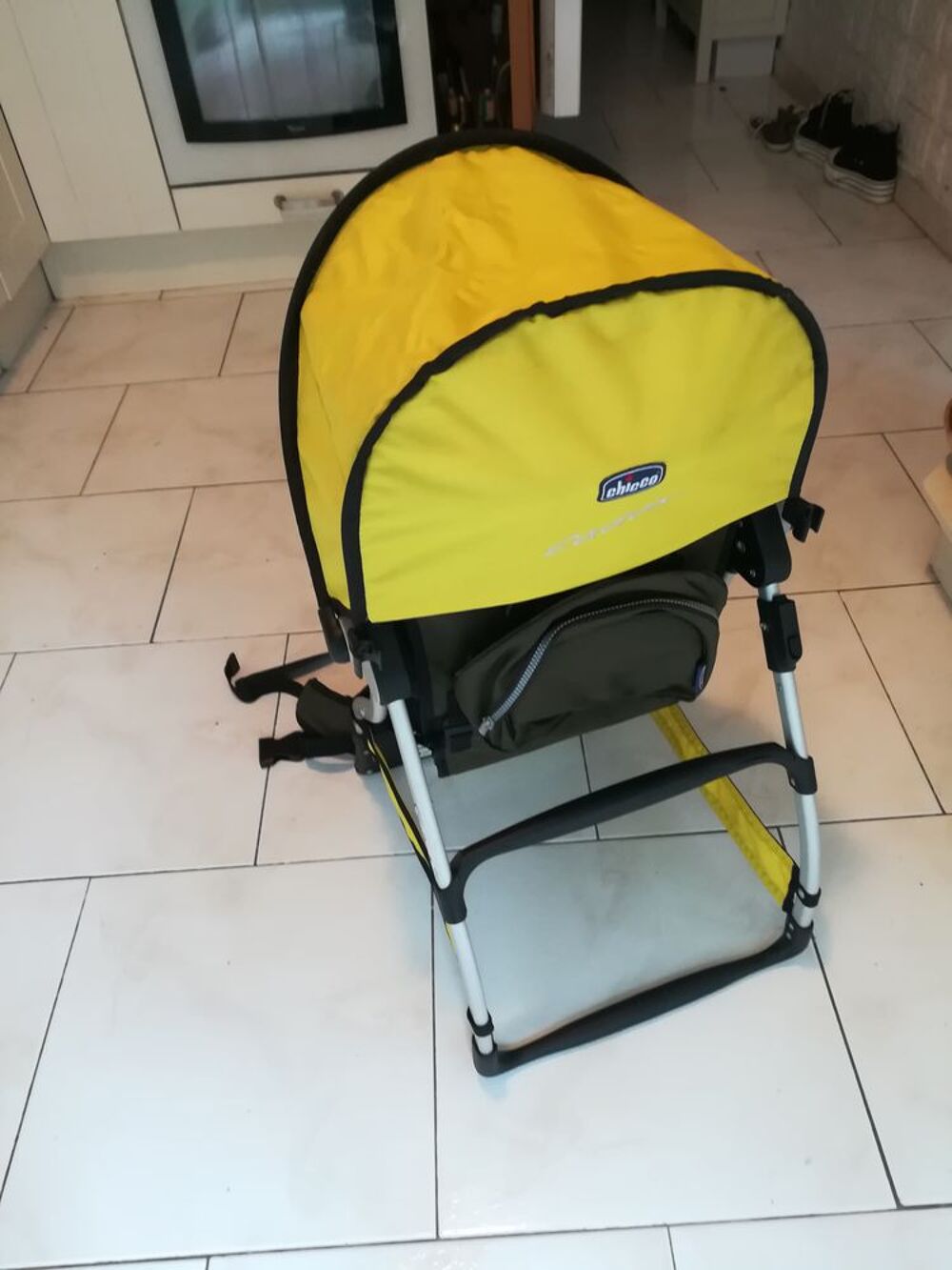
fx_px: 953
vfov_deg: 67.3
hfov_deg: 53.1
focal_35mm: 26
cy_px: 635
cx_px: 476
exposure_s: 1/25
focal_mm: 3.83
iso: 320
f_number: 2.2
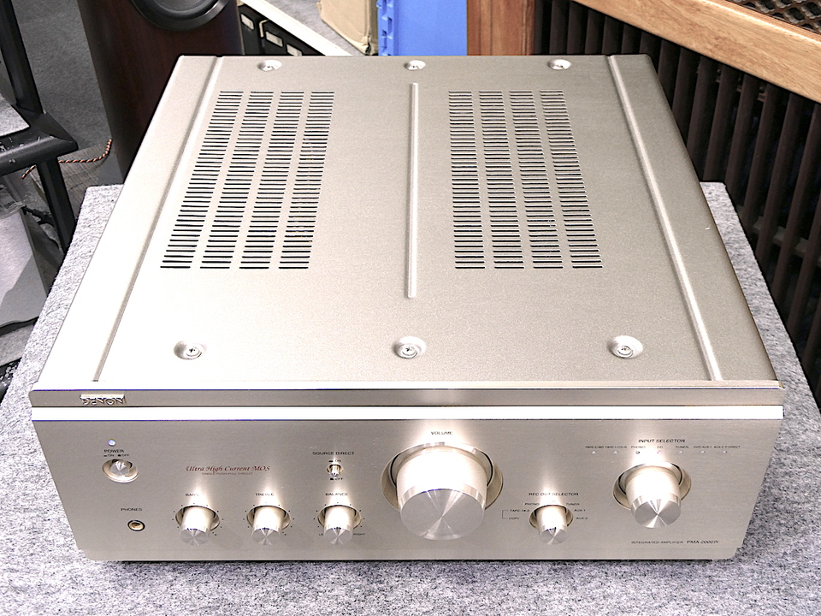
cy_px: 308
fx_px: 949
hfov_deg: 46.8
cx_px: 410
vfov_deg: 36.0
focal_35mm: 40
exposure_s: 1/8
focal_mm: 7.2
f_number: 3.8
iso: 200
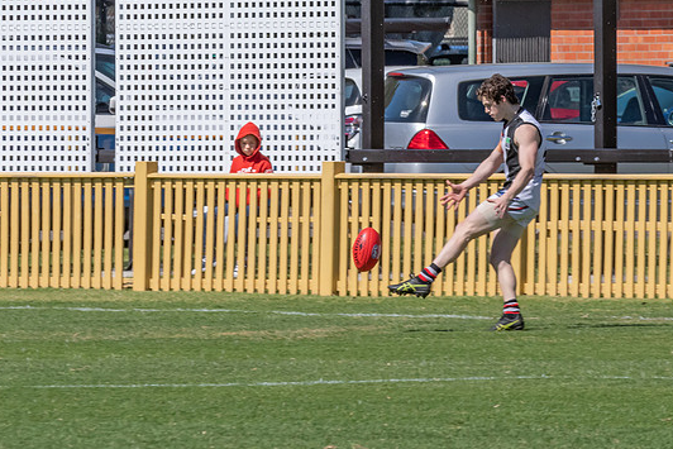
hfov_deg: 3.1
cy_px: 169
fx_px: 12341
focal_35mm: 660
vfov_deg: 2.1
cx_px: 321
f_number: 13
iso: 800
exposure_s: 1/2500
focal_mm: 260
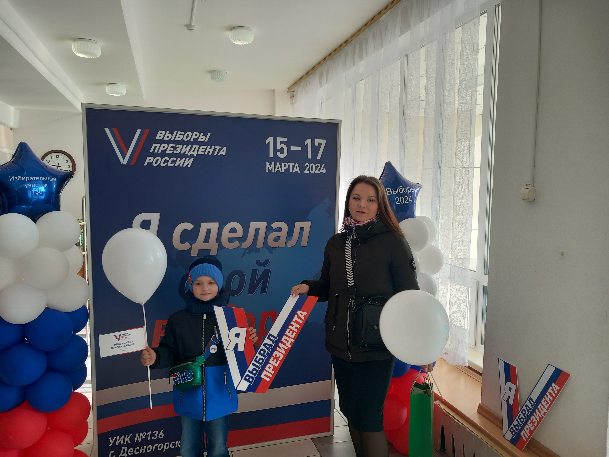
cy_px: 228
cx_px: 304
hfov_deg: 65.3
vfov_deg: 51.4
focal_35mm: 27
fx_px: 475
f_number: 1.8
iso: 40
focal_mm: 4
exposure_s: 1/50
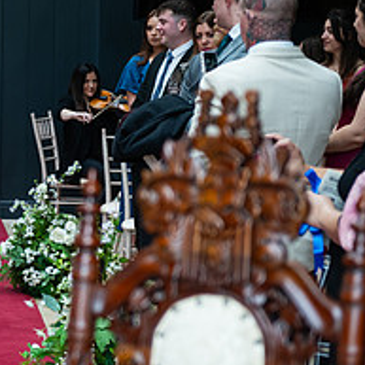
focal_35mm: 179
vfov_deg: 9.8
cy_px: 177
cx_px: -170
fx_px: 2135
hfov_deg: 9.5
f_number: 3.5
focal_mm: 70
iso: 400
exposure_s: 1/200
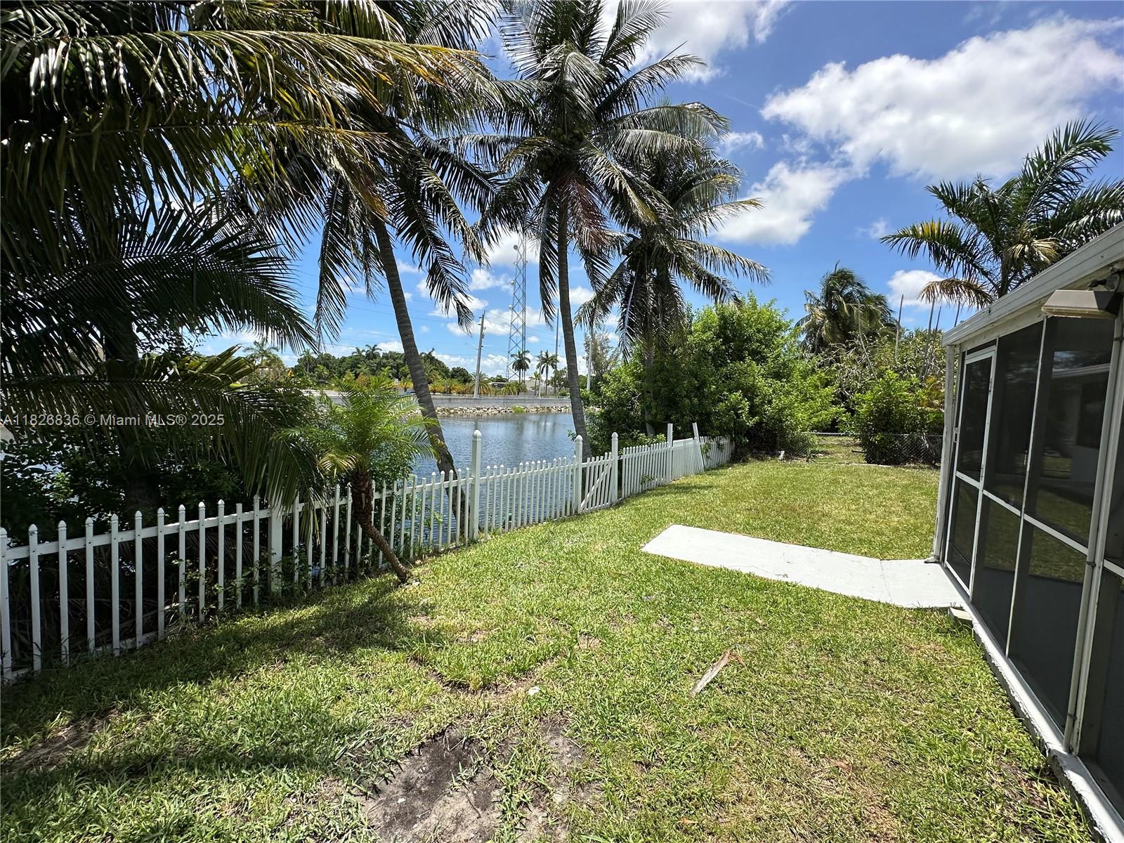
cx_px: 562
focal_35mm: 14
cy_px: 422
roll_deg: -0.9
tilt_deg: -3.3
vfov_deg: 85.7
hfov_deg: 102.1
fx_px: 455
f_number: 2.2
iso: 50
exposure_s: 1/1715
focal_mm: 2.22
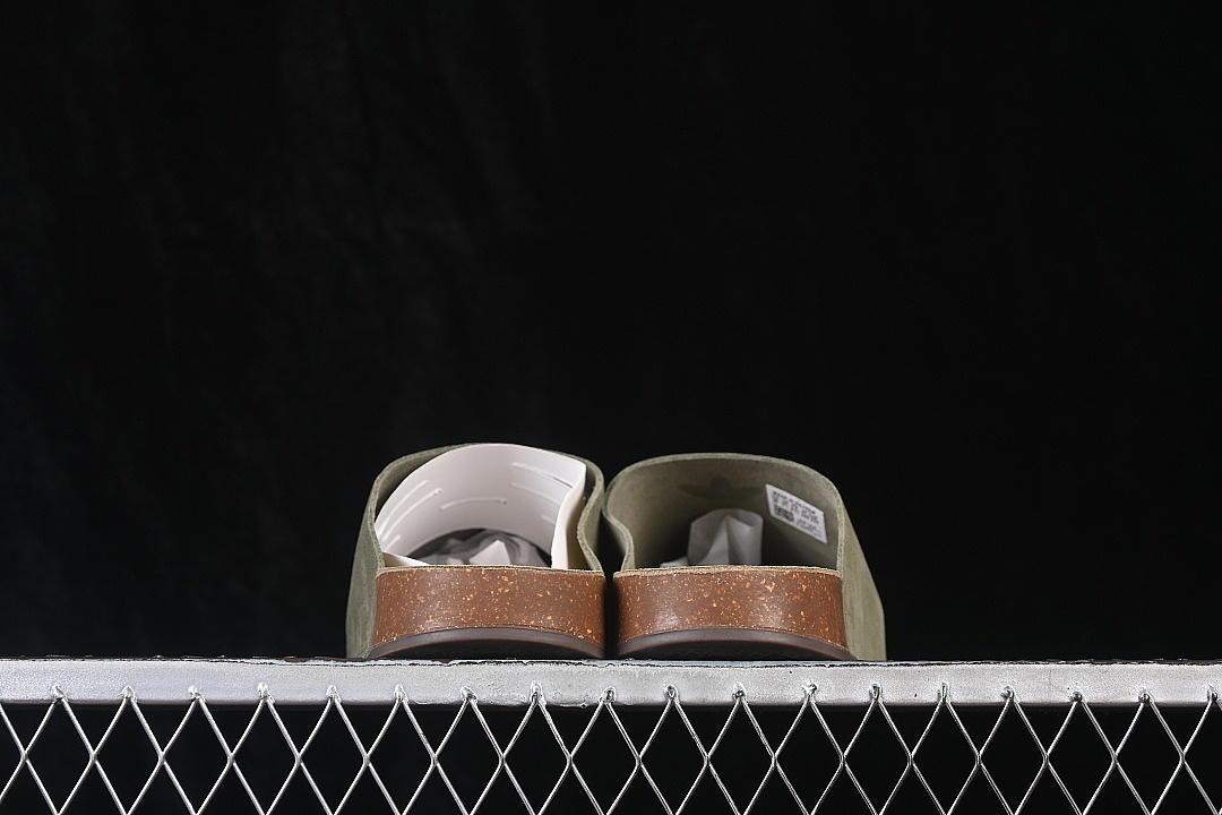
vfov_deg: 18.2
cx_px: 611
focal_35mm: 75
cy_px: 408
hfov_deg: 27.0
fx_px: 2546
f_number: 6.3
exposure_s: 1/60
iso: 160
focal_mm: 50
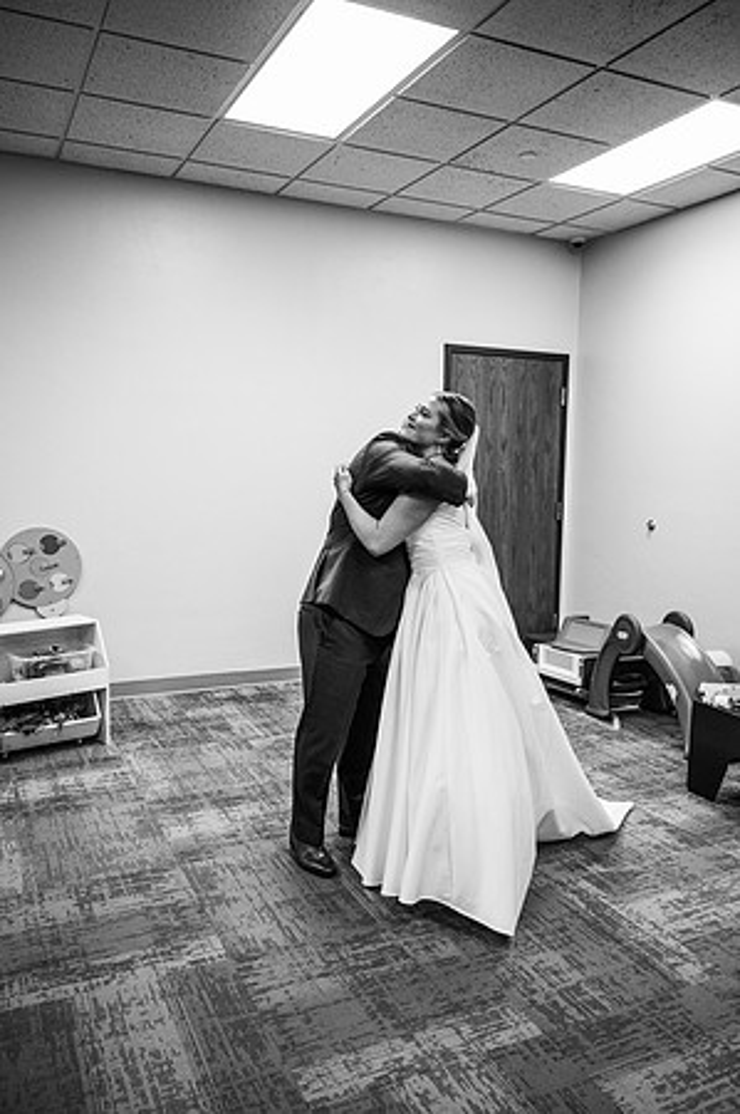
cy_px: 557
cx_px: 370
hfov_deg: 46.3
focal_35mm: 28
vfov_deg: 65.5
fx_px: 865
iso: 2000
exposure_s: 1/320
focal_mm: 28
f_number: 3.2
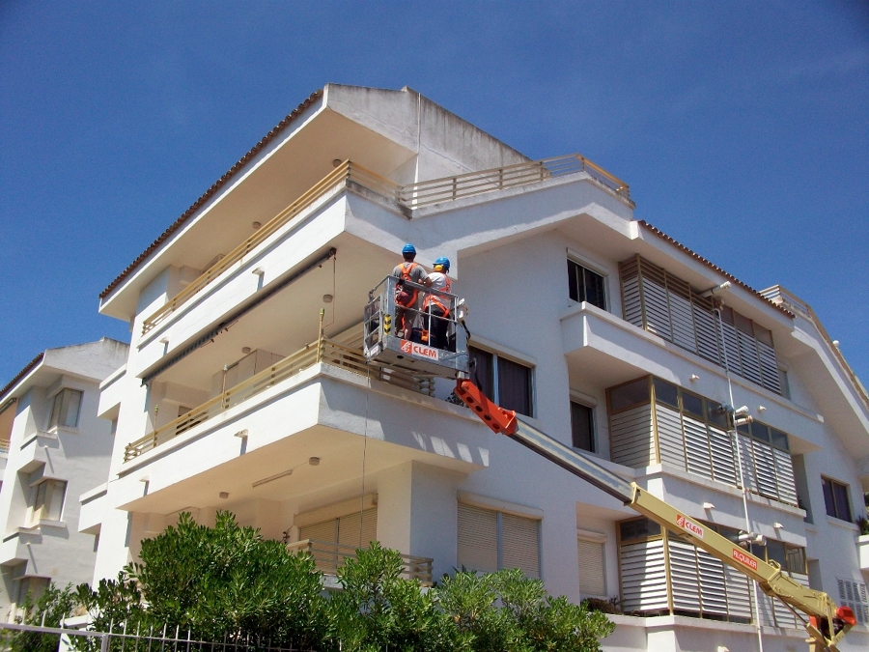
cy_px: 326
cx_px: 434
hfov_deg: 56.8
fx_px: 803
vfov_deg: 44.2
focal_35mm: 32
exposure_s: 1/400
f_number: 5.5
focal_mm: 5.7
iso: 64
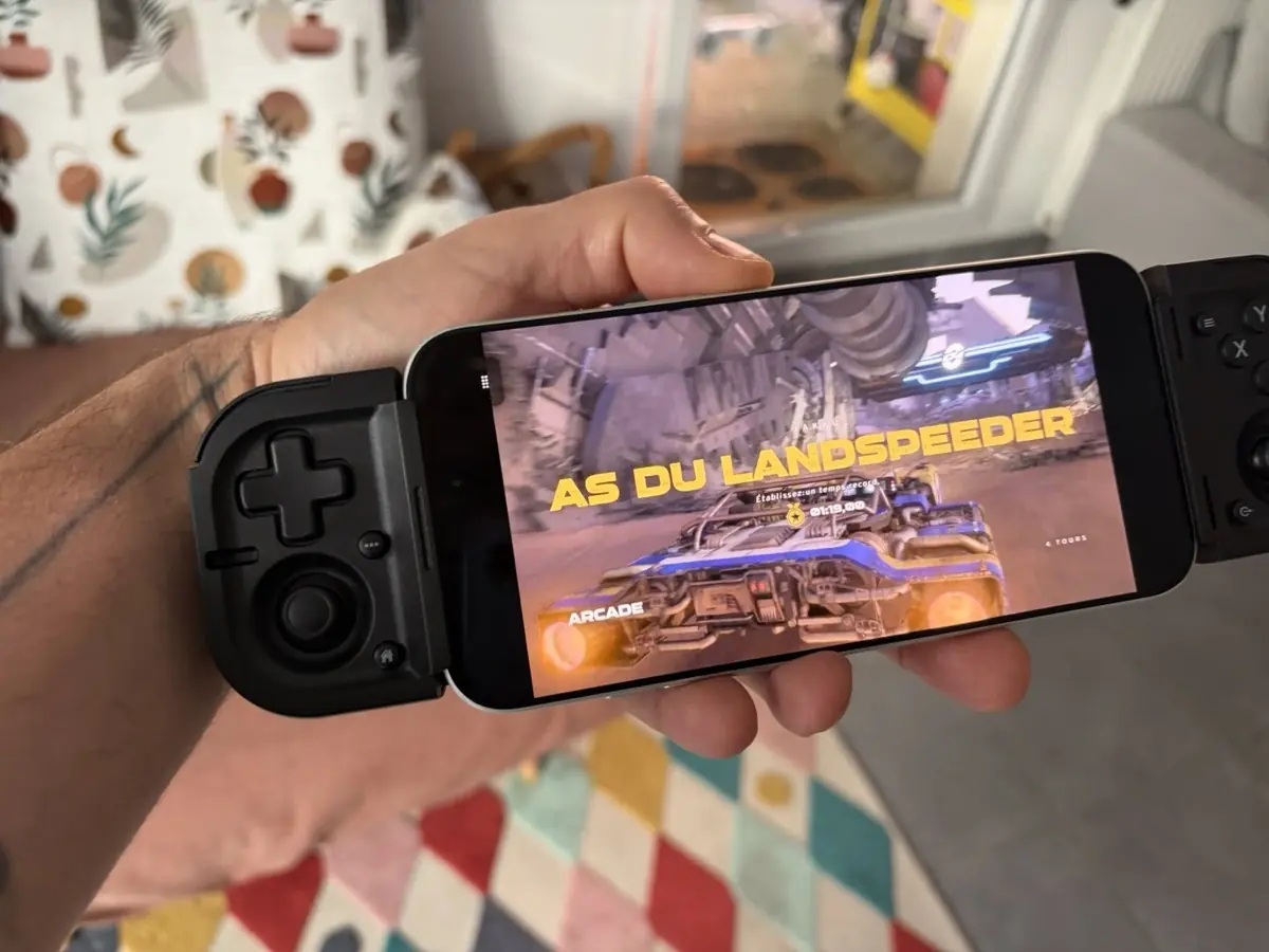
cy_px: 476
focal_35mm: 26
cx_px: 634
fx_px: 953
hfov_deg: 67.3
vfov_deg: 53.1
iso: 160
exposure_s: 1/60
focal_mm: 5.96
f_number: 1.6
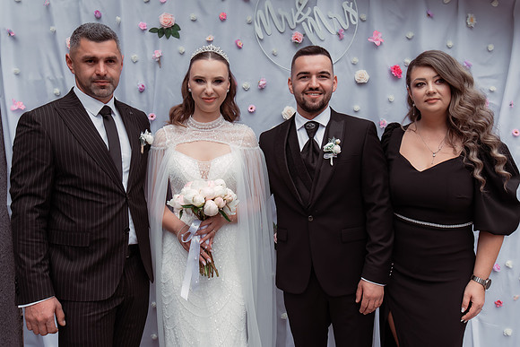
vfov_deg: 38.8
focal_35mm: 34
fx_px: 493
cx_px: 260
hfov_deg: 55.7
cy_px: 185
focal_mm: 30
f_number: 4.5
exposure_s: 1/400
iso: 200
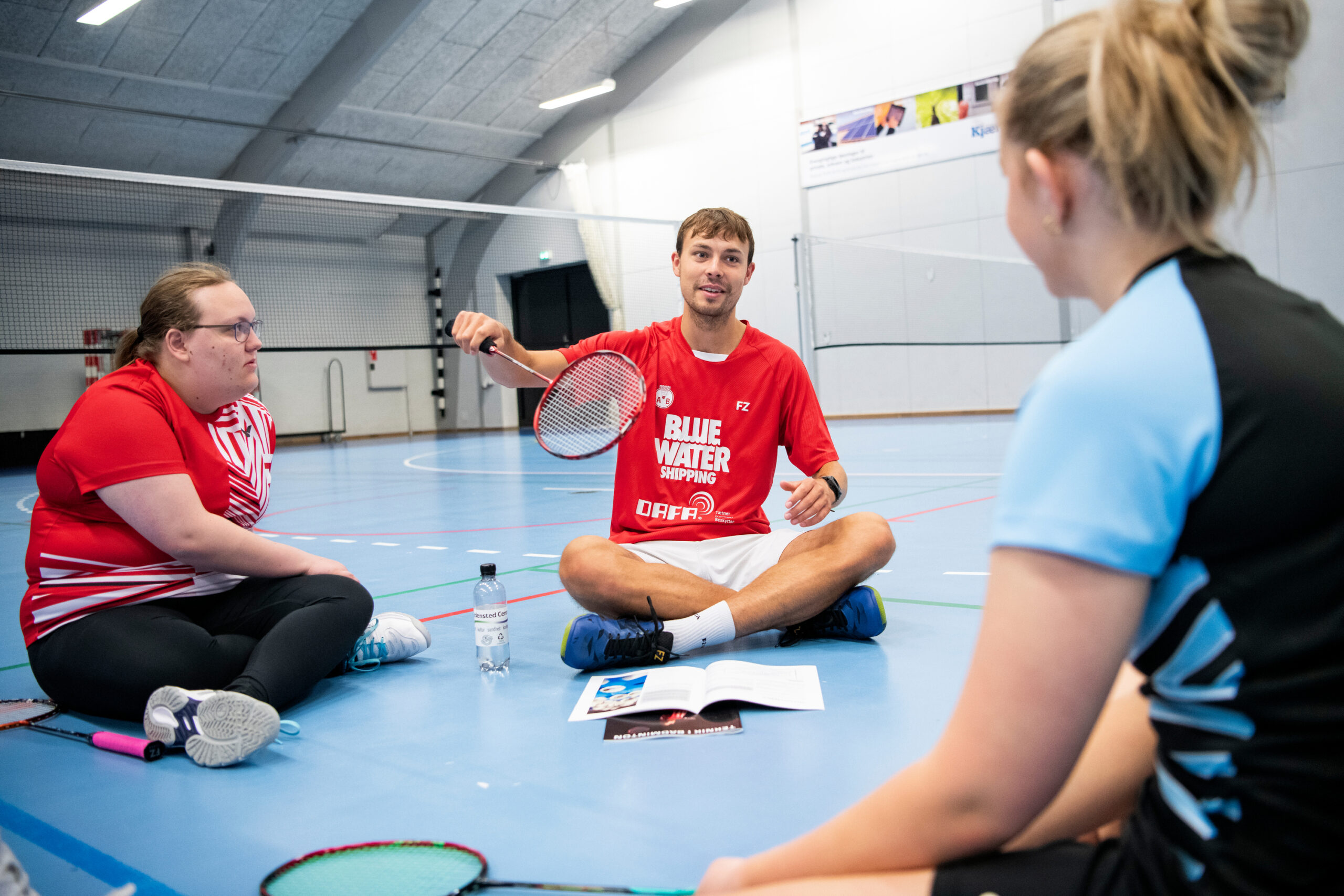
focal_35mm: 32
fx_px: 1195
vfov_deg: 41.1
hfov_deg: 58.7
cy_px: 448
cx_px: 672
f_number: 2.8
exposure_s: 1/200
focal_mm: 32
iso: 2500
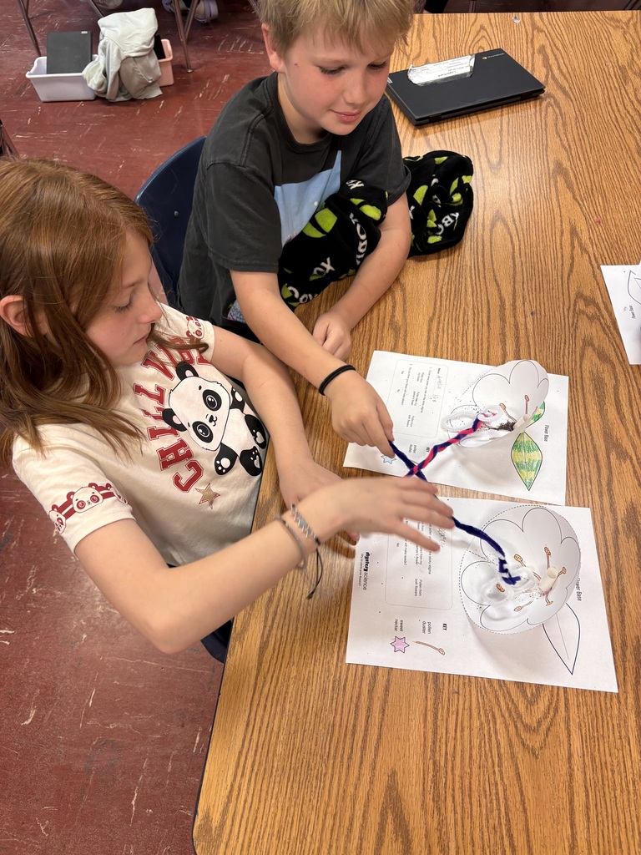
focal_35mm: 26
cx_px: 320
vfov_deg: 67.3
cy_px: 428
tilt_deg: -52.3
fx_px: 642
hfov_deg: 53.1
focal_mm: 5.96
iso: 100
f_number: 1.6
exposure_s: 1/60
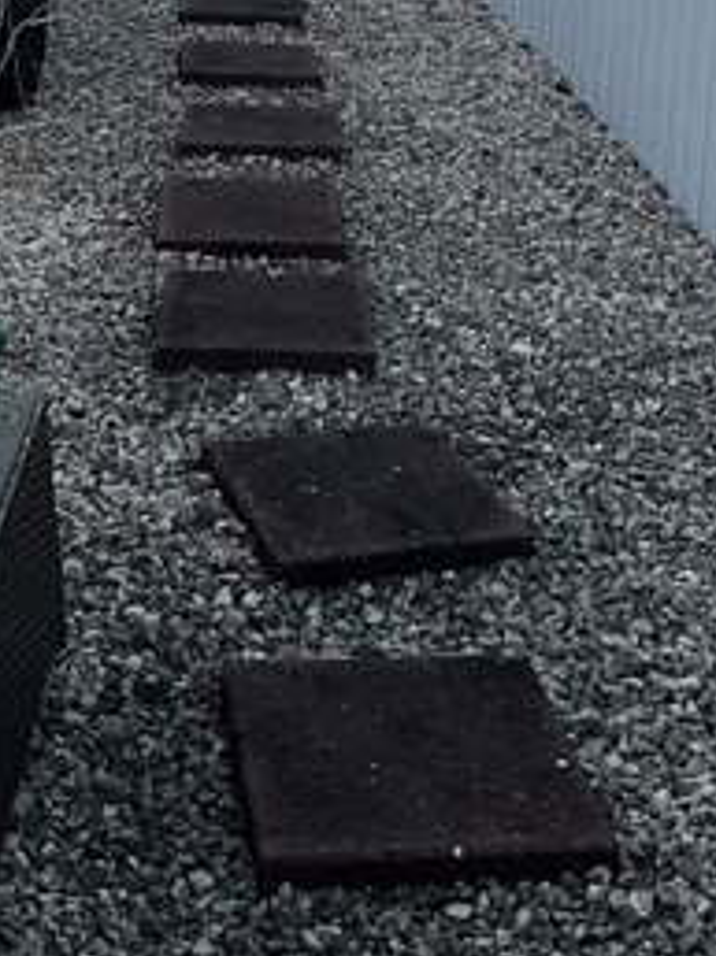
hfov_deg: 20.4
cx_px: 282
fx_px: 1989
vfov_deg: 25.1
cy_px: -96
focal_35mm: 72
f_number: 1.8
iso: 25
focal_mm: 3
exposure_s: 1/394
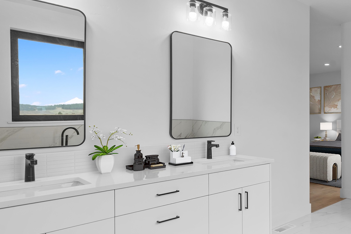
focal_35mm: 31
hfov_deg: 55.6
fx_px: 302
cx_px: 286
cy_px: 120
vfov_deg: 42.3
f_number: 8
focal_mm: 16
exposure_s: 1/8
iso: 100
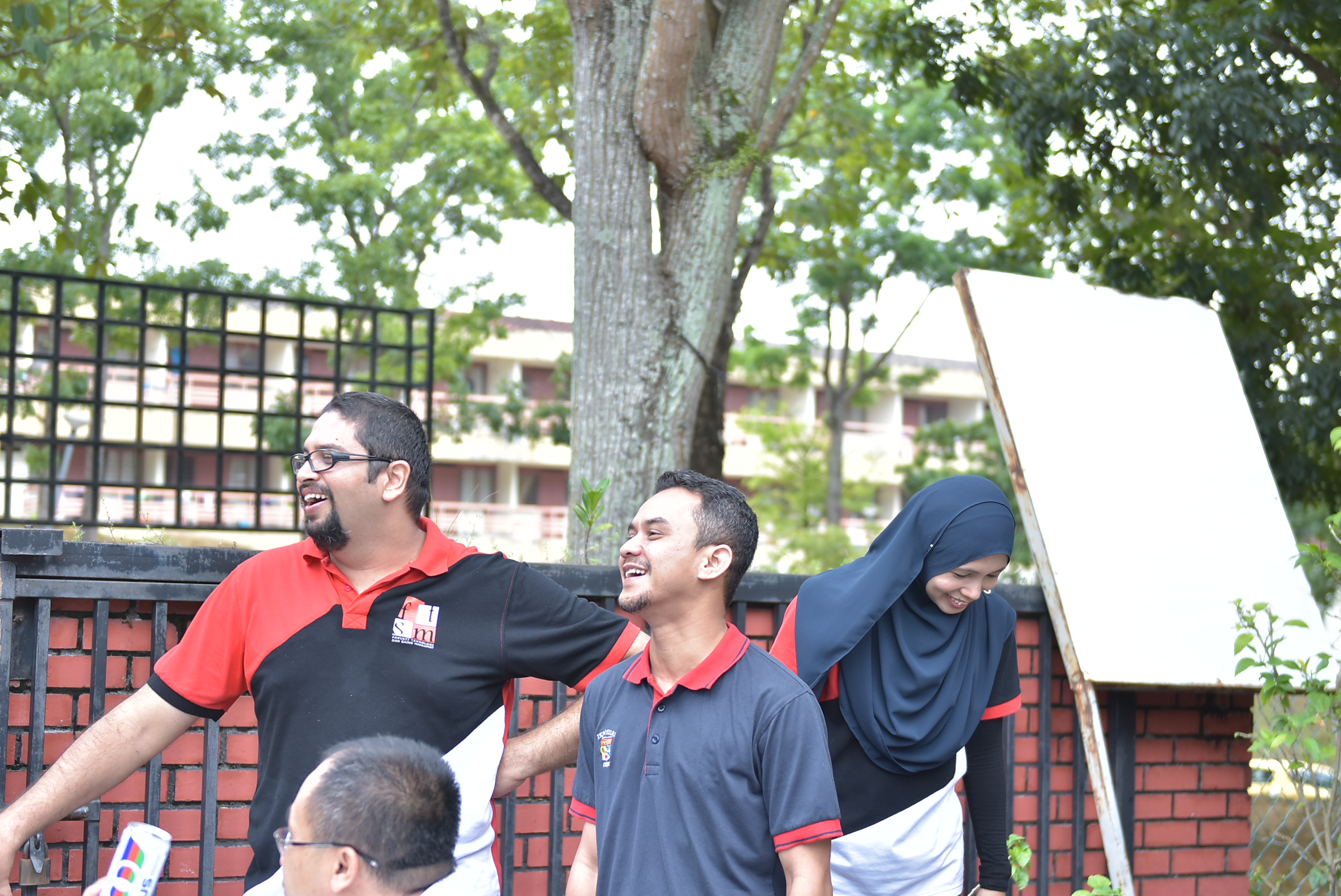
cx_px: 670
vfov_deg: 21.6
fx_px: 2348
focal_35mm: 63
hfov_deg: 31.9
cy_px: 448
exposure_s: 1/500
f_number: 2.8
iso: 400
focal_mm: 42
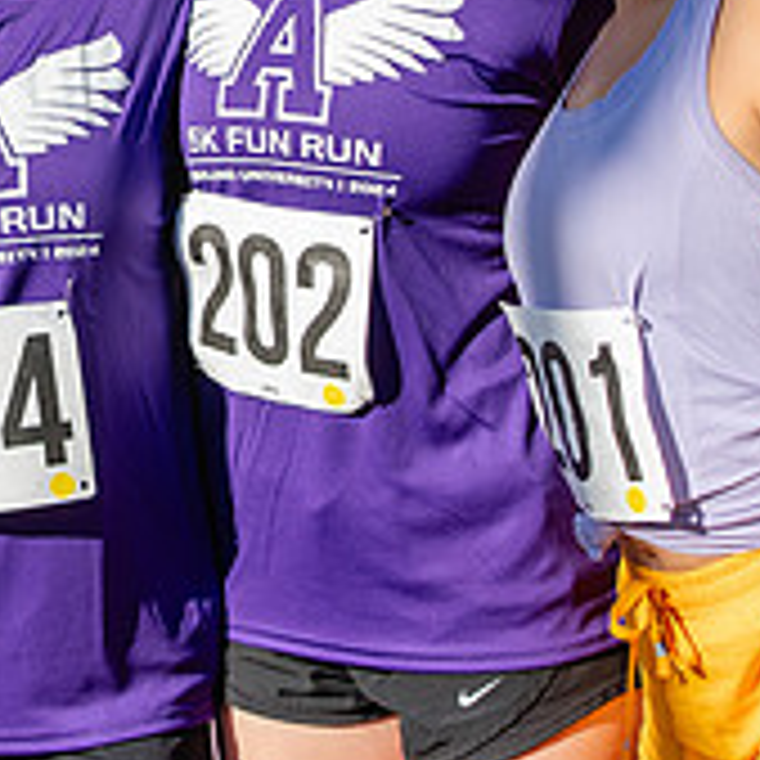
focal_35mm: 204
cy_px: -29
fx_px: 5067
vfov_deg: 8.5
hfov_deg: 8.5
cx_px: -139
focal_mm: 70
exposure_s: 1/640
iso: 125
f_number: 4.5
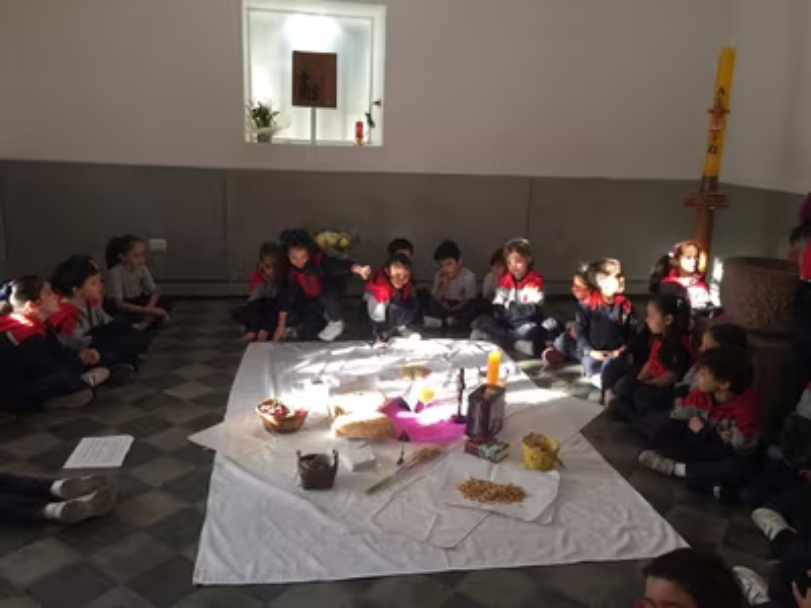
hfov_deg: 61.7
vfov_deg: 48.2
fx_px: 679
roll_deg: -2.9
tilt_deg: -13.4
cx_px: 406
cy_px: 304
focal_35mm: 29
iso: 50
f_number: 2.2
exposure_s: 1/17
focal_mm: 4.15
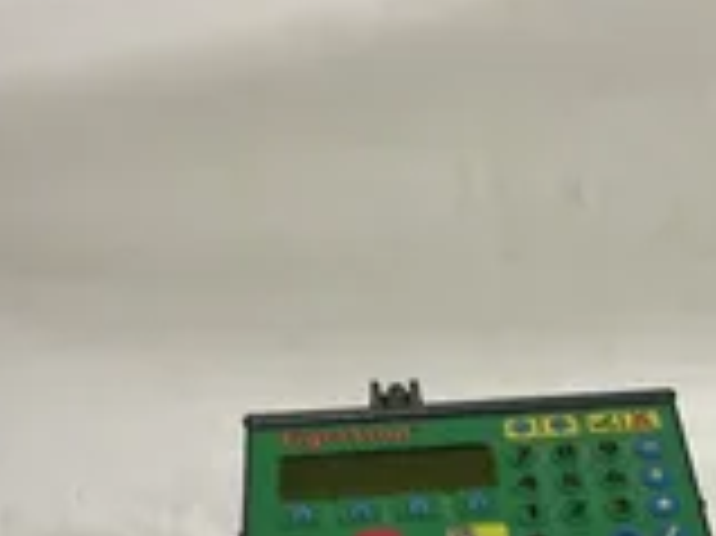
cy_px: 550
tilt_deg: -9.6
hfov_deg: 26.1
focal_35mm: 73
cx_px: 590
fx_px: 1509
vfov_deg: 19.5
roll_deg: +2.8
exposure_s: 1/60
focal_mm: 3
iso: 200
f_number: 1.8
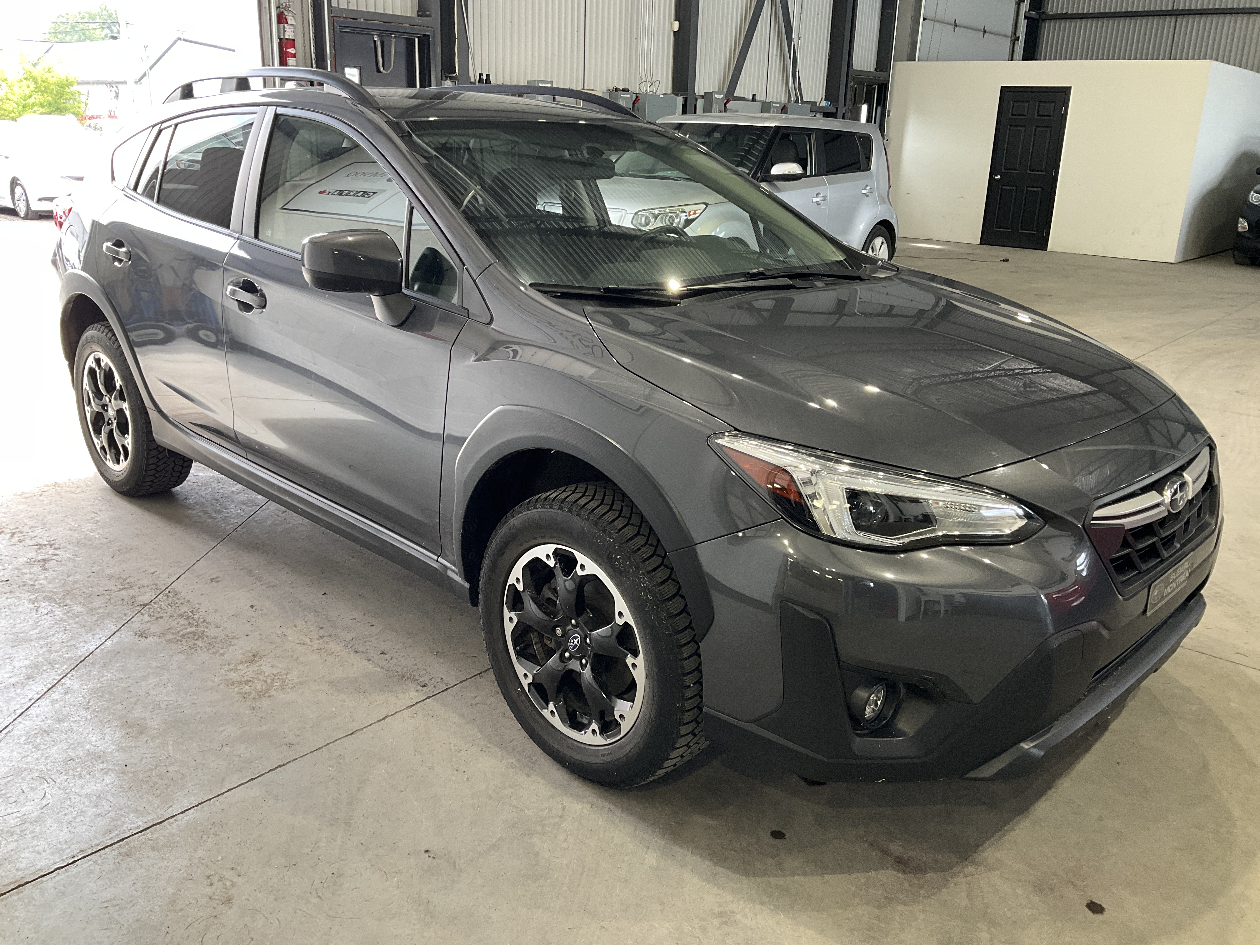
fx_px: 1056
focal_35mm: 29
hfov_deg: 61.7
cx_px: 630
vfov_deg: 48.2
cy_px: 472
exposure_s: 1/79
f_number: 1.8
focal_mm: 3
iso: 64
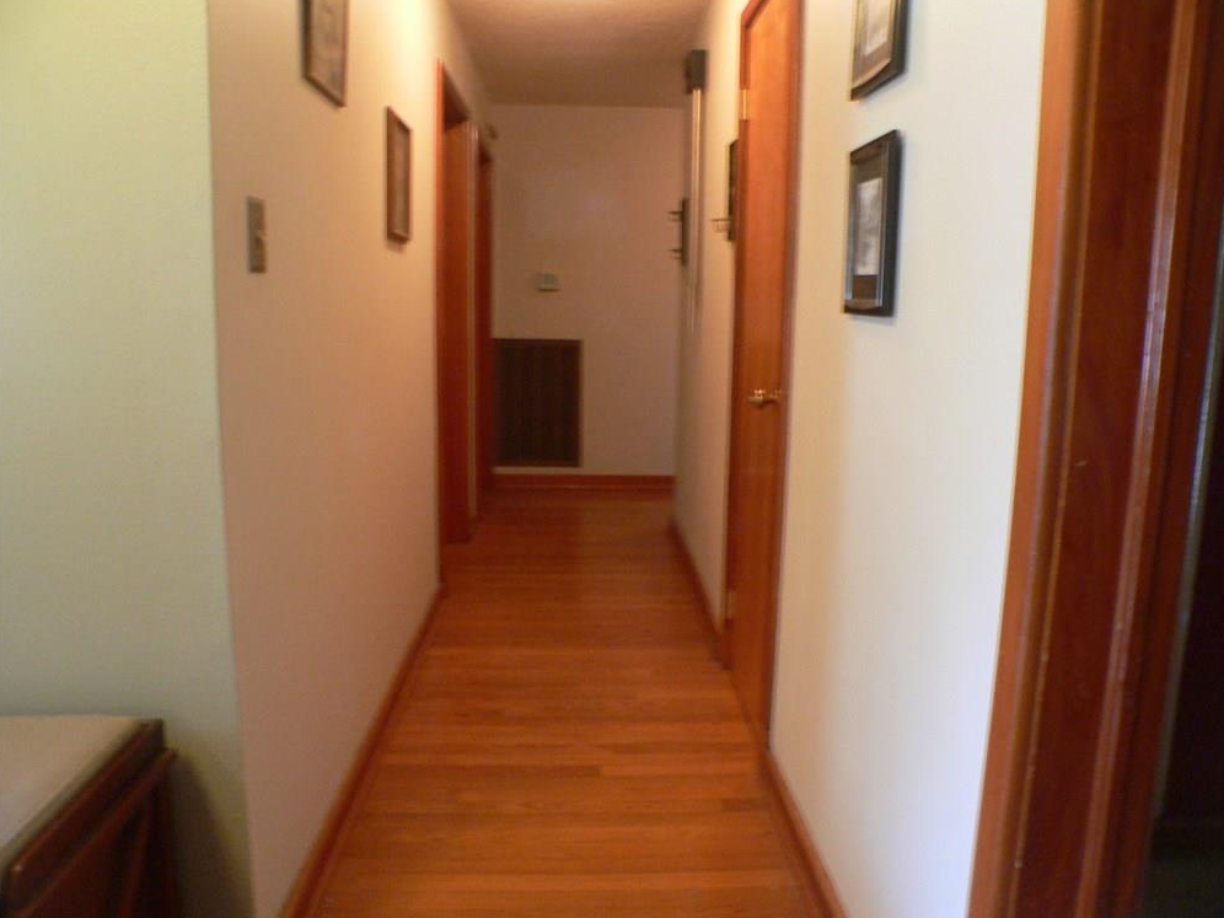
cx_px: 623
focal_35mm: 37
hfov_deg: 50.1
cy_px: 456
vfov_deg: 38.7
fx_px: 1308
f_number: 2.8
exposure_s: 1/4
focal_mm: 6
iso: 200
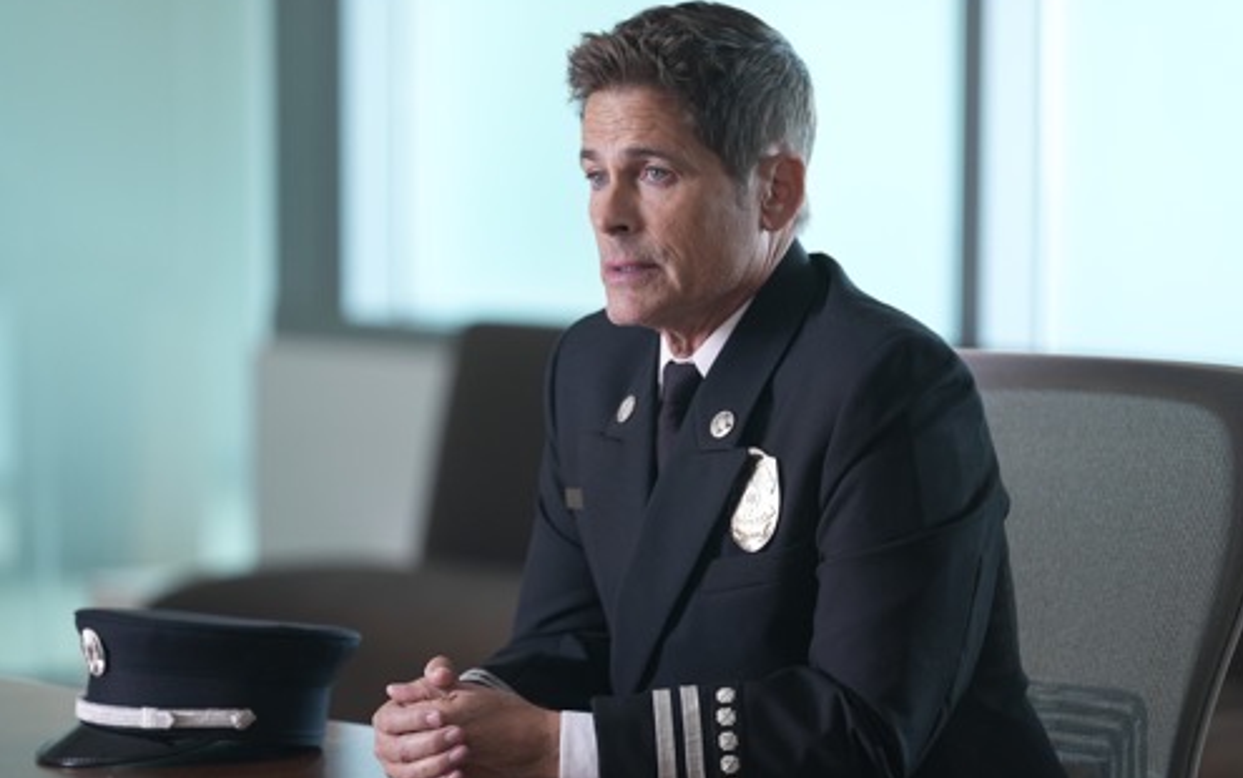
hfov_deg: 12.0
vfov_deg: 7.5
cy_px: 384
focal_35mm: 175
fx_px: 5932
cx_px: 625
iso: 1600
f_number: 2.8
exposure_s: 1/200
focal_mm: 170
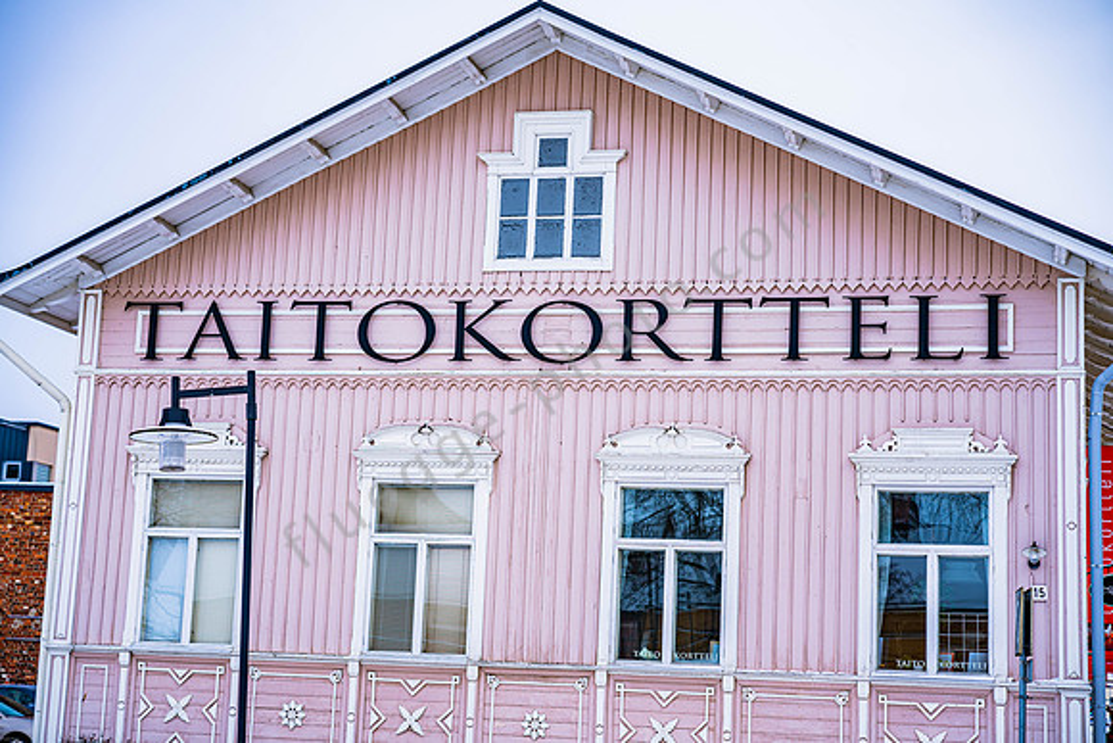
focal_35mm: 60
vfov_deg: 22.7
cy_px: 372
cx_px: 556
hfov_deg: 33.5
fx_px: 1851
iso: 100
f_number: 2.8
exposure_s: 1/800
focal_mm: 59
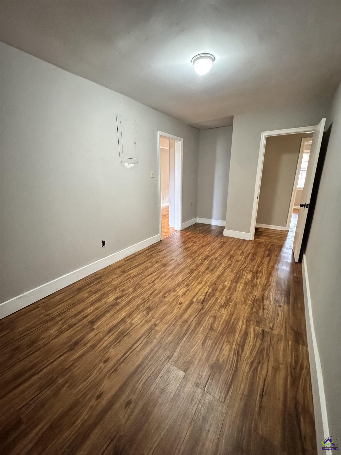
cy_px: 228
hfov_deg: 85.7
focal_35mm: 14
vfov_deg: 102.1
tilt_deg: -15.9
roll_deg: +0.4
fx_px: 184
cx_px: 170
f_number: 2.2
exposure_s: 1/30
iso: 1600
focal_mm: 2.22
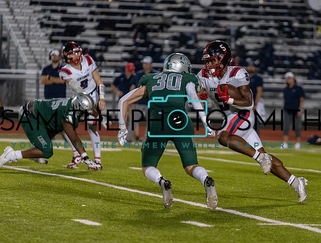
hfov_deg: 7.2
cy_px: 129
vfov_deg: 5.5
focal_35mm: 274
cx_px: 220
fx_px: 2549
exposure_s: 1/1250
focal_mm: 200
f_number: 2.8
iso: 4000
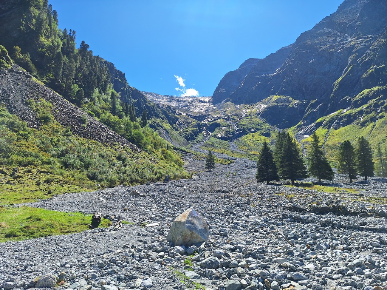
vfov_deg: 58.9
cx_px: 194
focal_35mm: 23
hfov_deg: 73.9
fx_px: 257
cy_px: 145
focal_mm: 5.54
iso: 40
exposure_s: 1/2299
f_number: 1.8
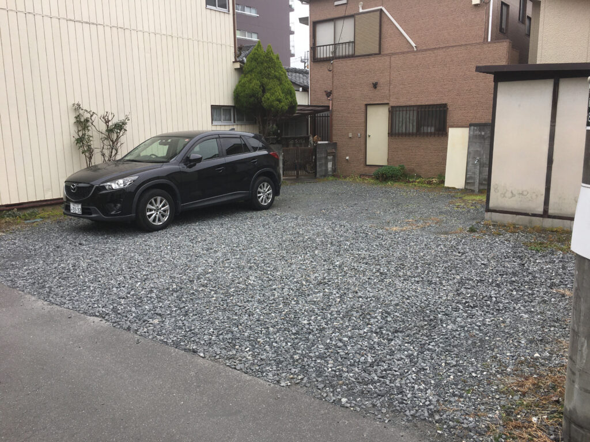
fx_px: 494
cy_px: 221
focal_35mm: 29
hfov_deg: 61.7
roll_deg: +1.0
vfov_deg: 48.2
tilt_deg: -9.1
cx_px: 295
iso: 25
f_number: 2.2
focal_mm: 4.15
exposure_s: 1/306
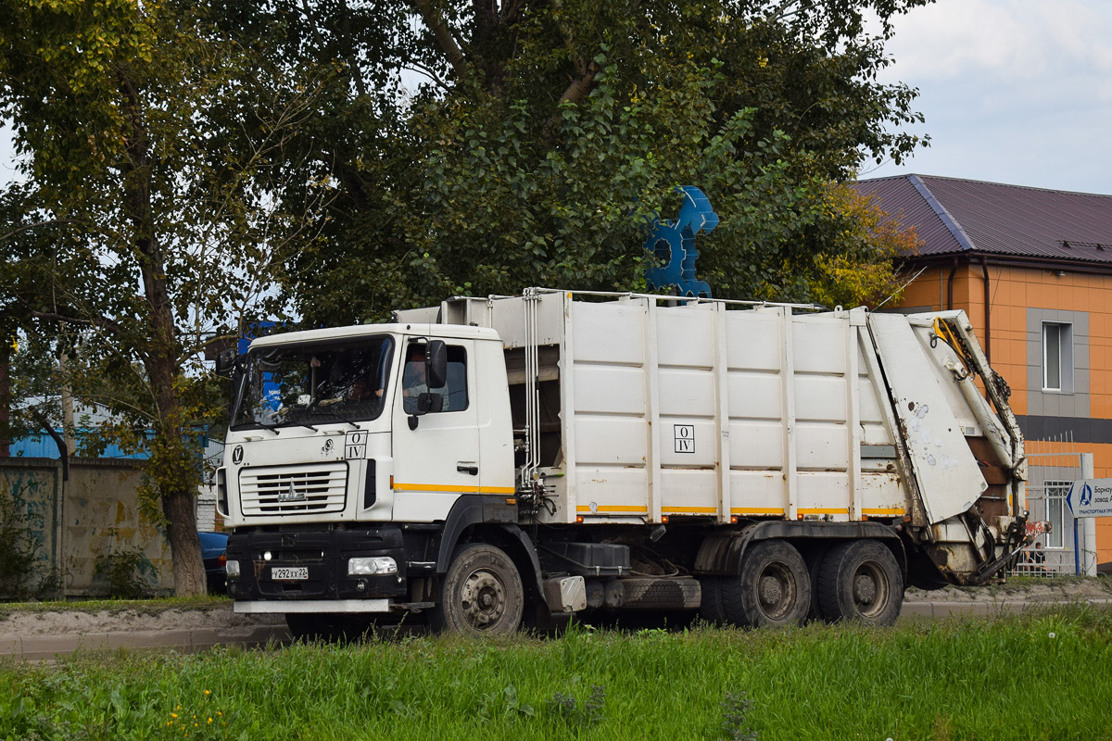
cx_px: 556
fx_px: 2548
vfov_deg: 16.6
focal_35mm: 82
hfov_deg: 24.6
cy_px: 370
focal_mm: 55
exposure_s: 1/800
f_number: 6.3
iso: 200
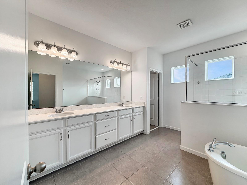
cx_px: 124
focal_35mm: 14
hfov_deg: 102.1
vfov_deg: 85.7
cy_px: 92
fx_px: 100
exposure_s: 1/120
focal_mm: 2.22
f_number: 2.2
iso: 80
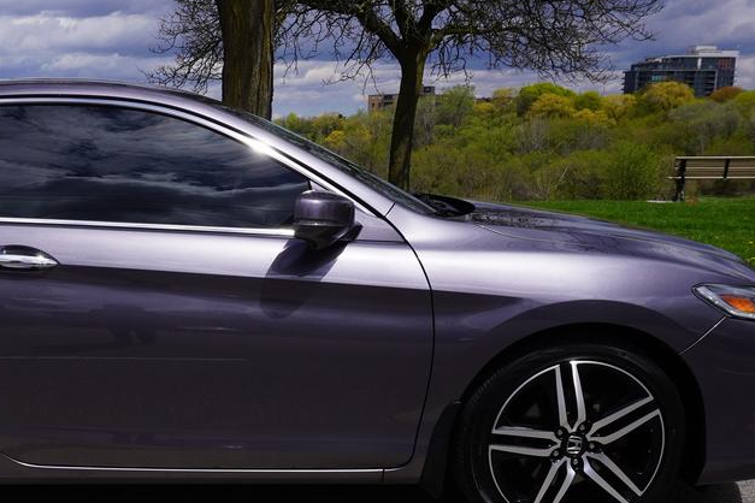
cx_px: 107
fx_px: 1028
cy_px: 369
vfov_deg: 27.2
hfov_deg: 38.2
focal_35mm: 49
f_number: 10
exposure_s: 1/320
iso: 100
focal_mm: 16
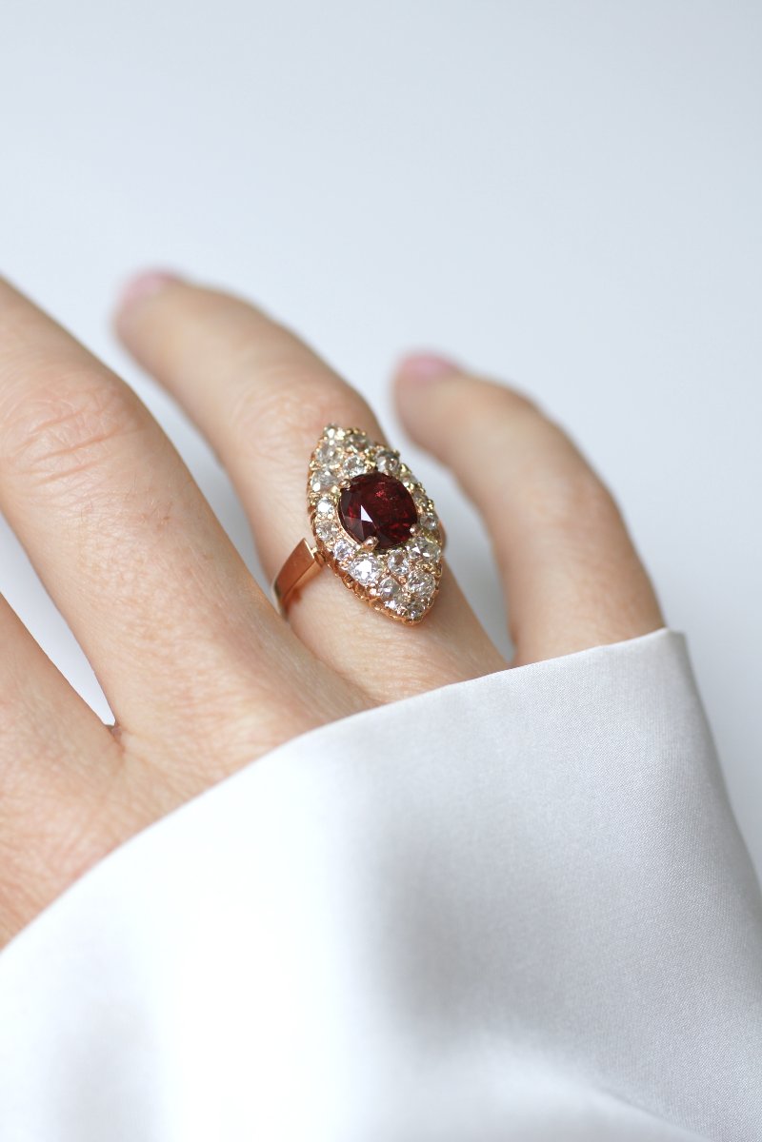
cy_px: 571
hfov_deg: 13.0
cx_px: 381
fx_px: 3333
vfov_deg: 19.5
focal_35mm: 105
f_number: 4
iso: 200
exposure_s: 1/125
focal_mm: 70
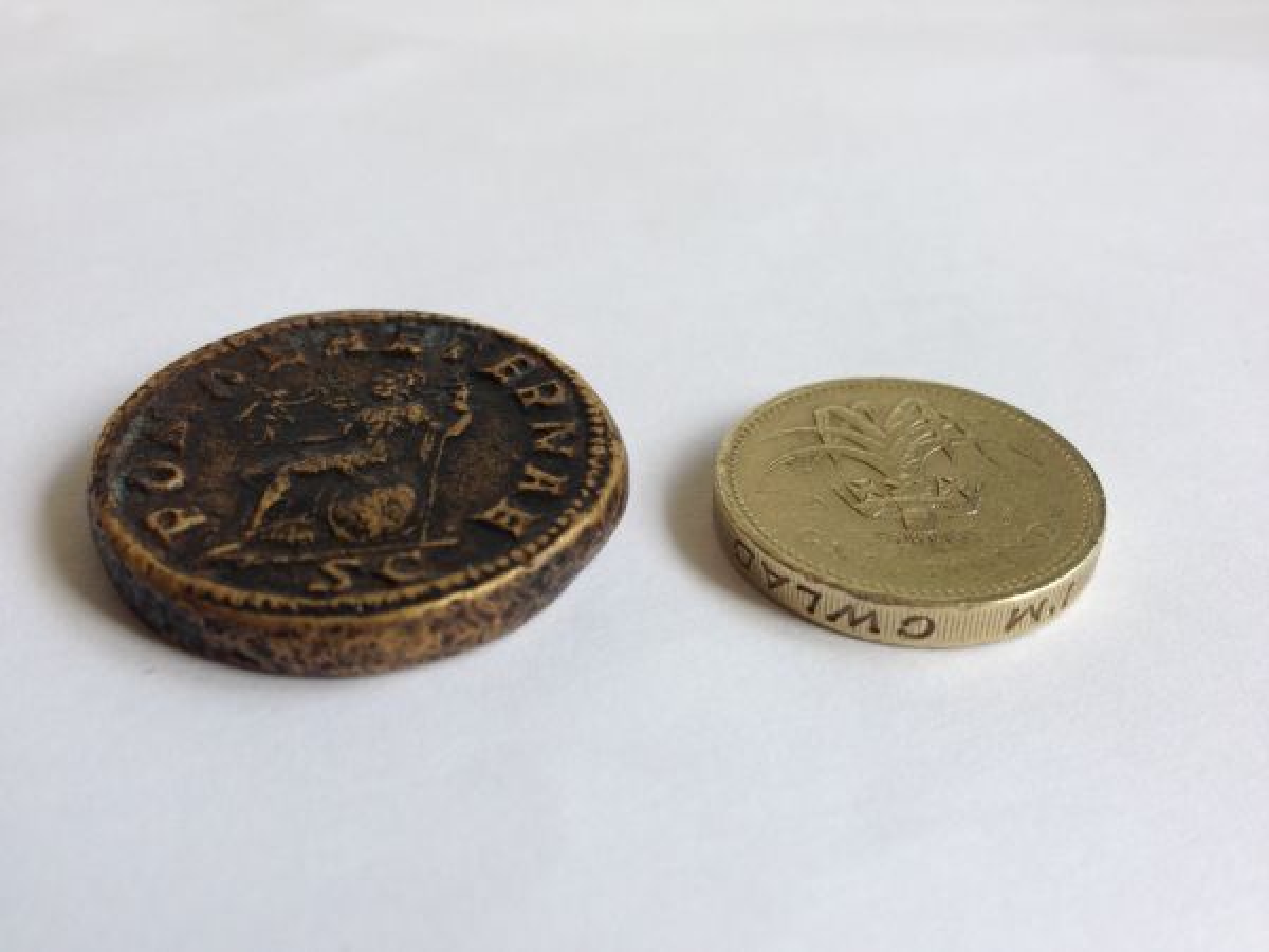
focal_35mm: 33
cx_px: 634
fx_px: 1210
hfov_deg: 55.4
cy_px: 476
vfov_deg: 42.9
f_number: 2.4
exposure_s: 1/60
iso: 50
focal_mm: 4.13
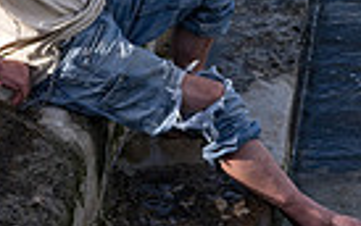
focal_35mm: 250
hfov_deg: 8.3
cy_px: -206
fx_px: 2463
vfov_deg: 5.2
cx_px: 345
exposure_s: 1/320
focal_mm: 58
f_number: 4.5
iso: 64
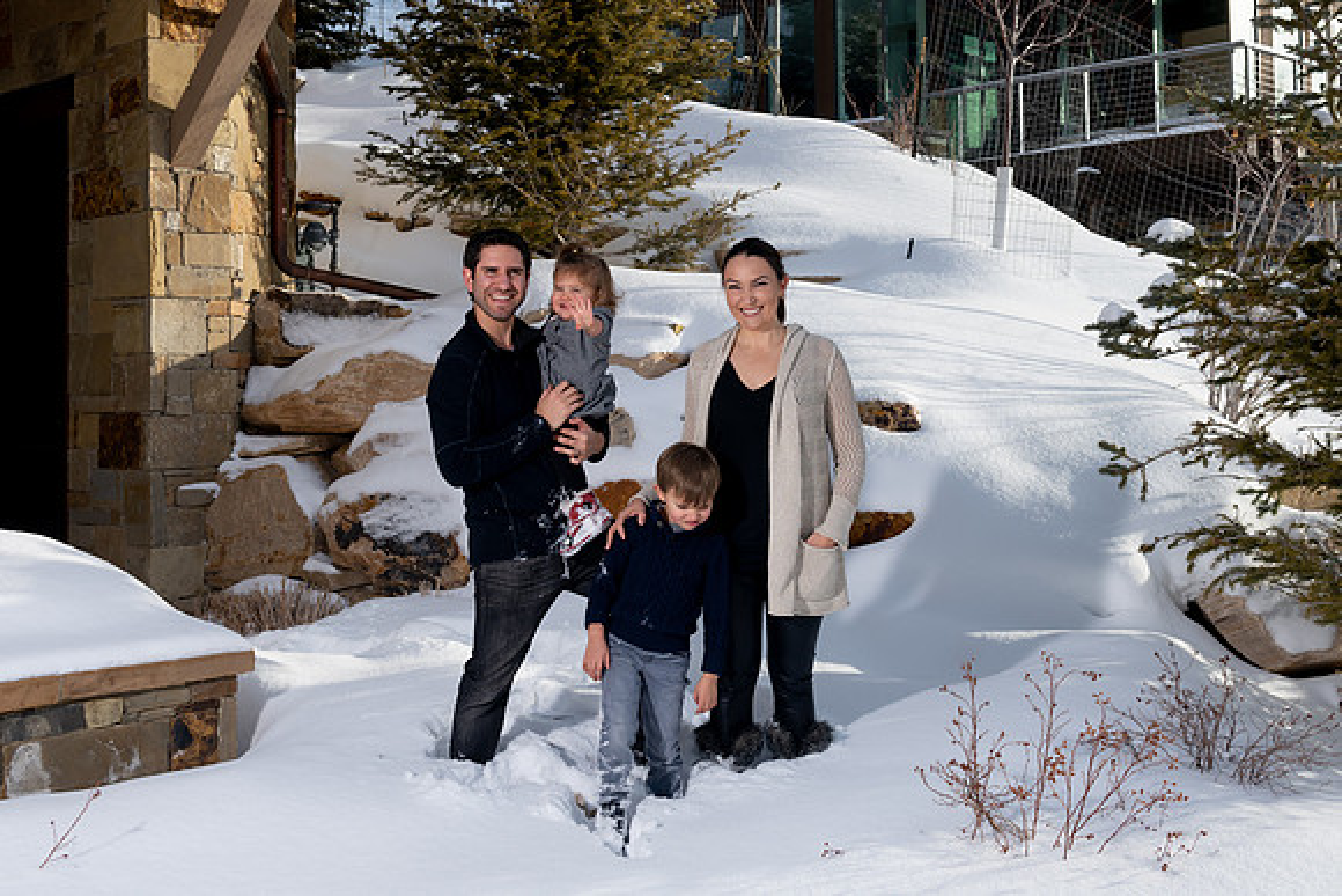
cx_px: 681
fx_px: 1655
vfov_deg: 30.1
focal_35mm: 44
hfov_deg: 44.1
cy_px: 330
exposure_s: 1/640
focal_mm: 35
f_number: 6.3
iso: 160
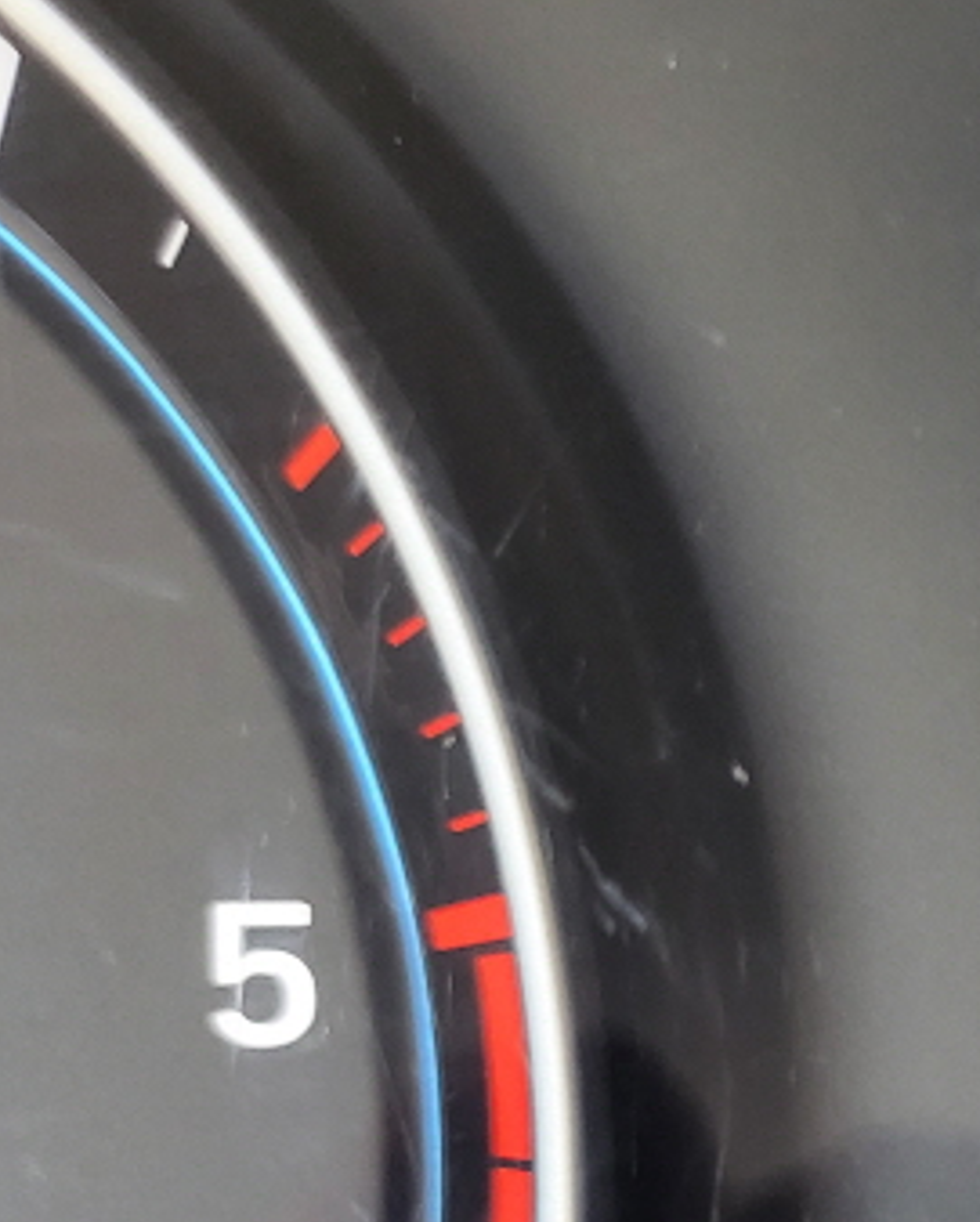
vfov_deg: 24.8
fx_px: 2715
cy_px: 1045
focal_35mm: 75
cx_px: 1772
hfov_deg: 16.9
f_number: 1.8
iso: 320
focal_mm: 4.25
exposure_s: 1/40
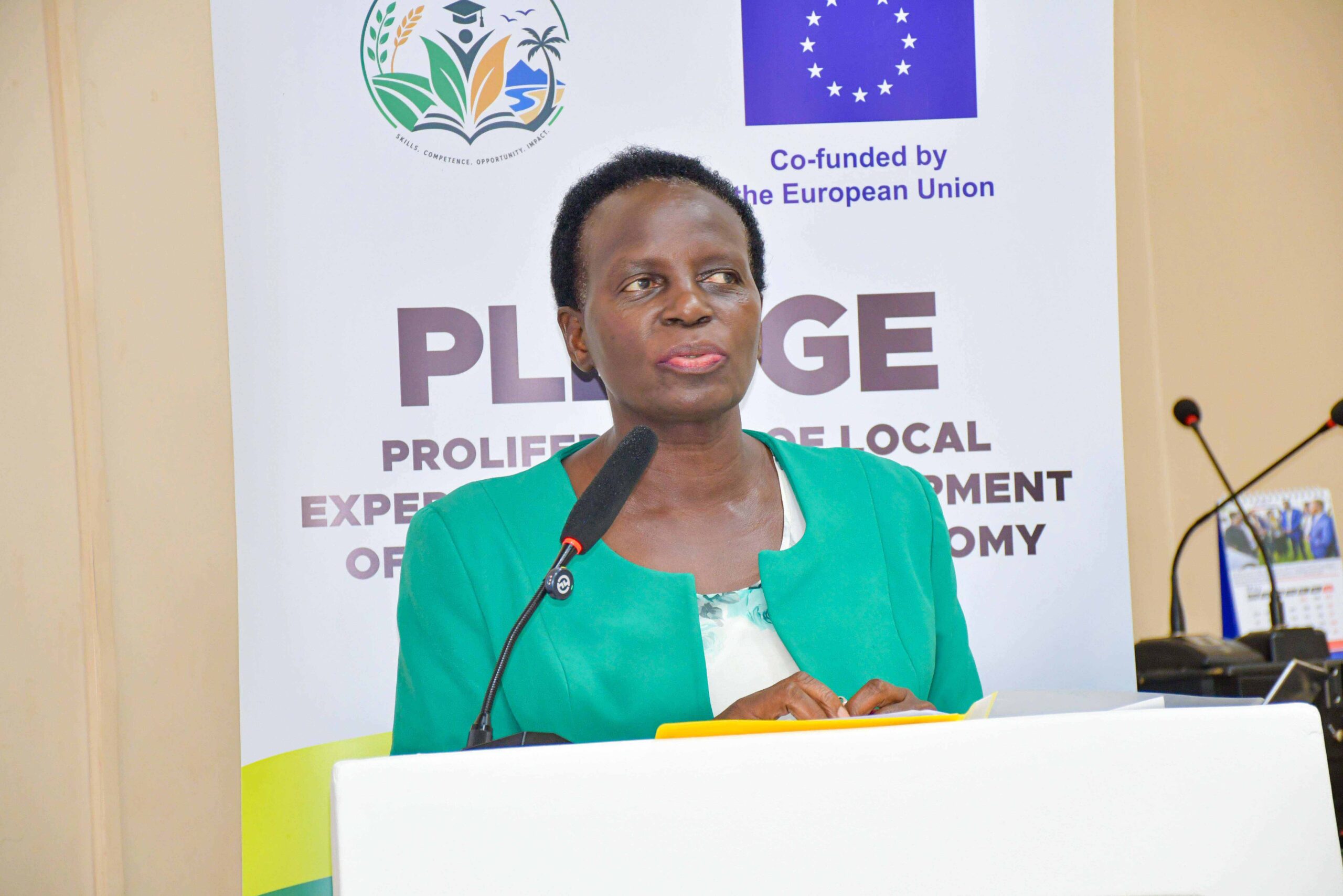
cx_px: 672
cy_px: 448
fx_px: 5036
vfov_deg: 10.2
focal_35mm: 135
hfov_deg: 15.2
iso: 1400
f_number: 5.3
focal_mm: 90
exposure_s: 1/60
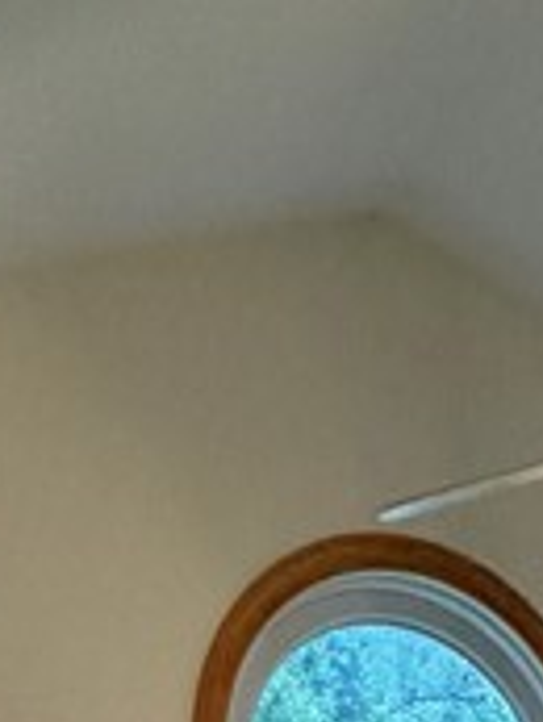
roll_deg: +0.6
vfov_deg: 14.5
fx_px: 1734
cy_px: 1757
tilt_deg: -18.4
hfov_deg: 16.6
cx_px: 743
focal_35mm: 83
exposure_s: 1/120
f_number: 2.2
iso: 320
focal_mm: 2.22
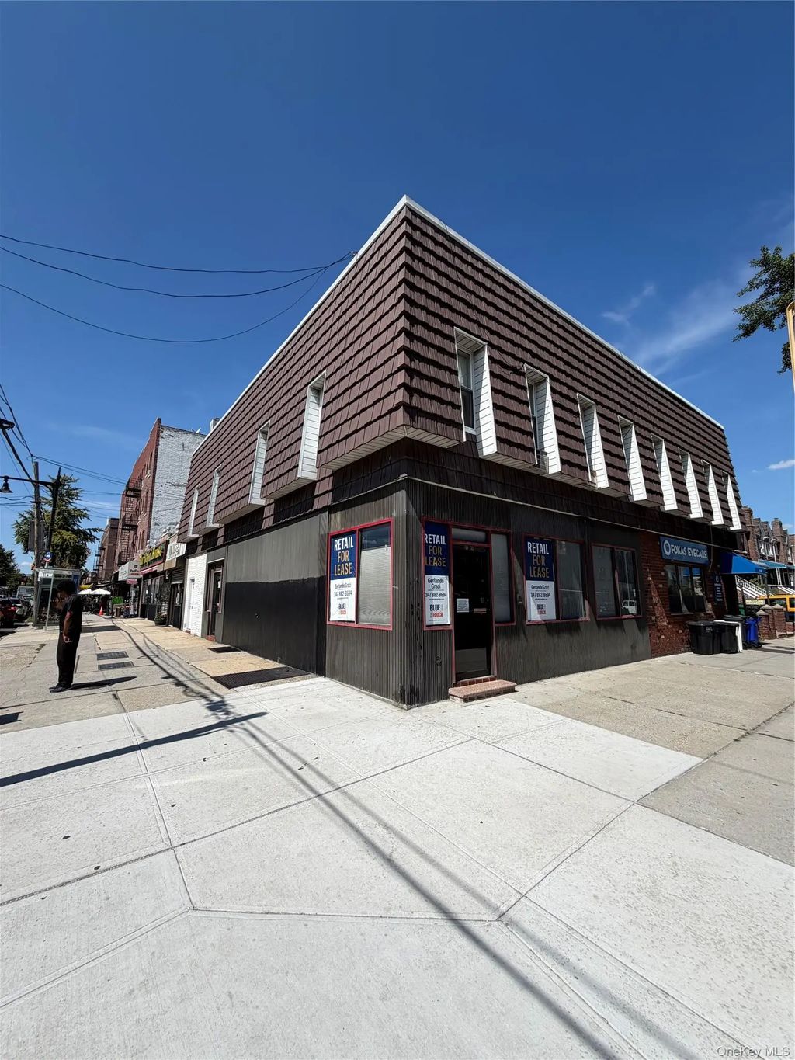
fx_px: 429
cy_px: 530
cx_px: 398
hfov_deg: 85.7
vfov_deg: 102.1
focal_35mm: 14
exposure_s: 1/1125
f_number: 2.2
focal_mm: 2.22
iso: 20
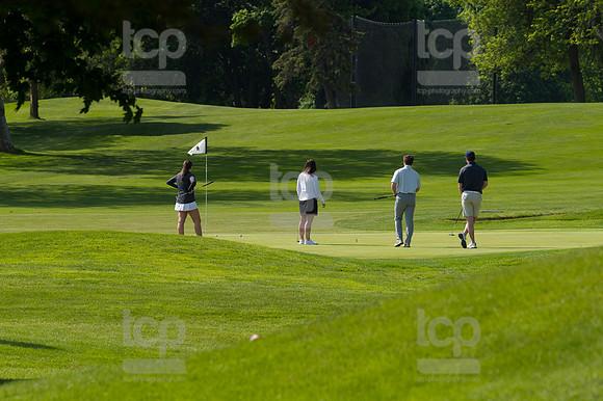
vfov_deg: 4.6
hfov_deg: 6.9
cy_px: 200
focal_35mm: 300
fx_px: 5022
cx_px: 302
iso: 320
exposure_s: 1/1600
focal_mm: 200
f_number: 5.6
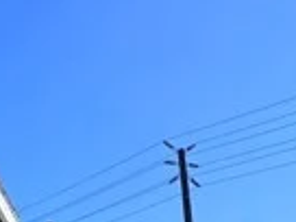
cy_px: 344
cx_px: -324
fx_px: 564
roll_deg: -0.3
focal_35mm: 66
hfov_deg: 17.8
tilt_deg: +9.4
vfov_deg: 19.2
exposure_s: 1/1217
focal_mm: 2.22
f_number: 2.2
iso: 50
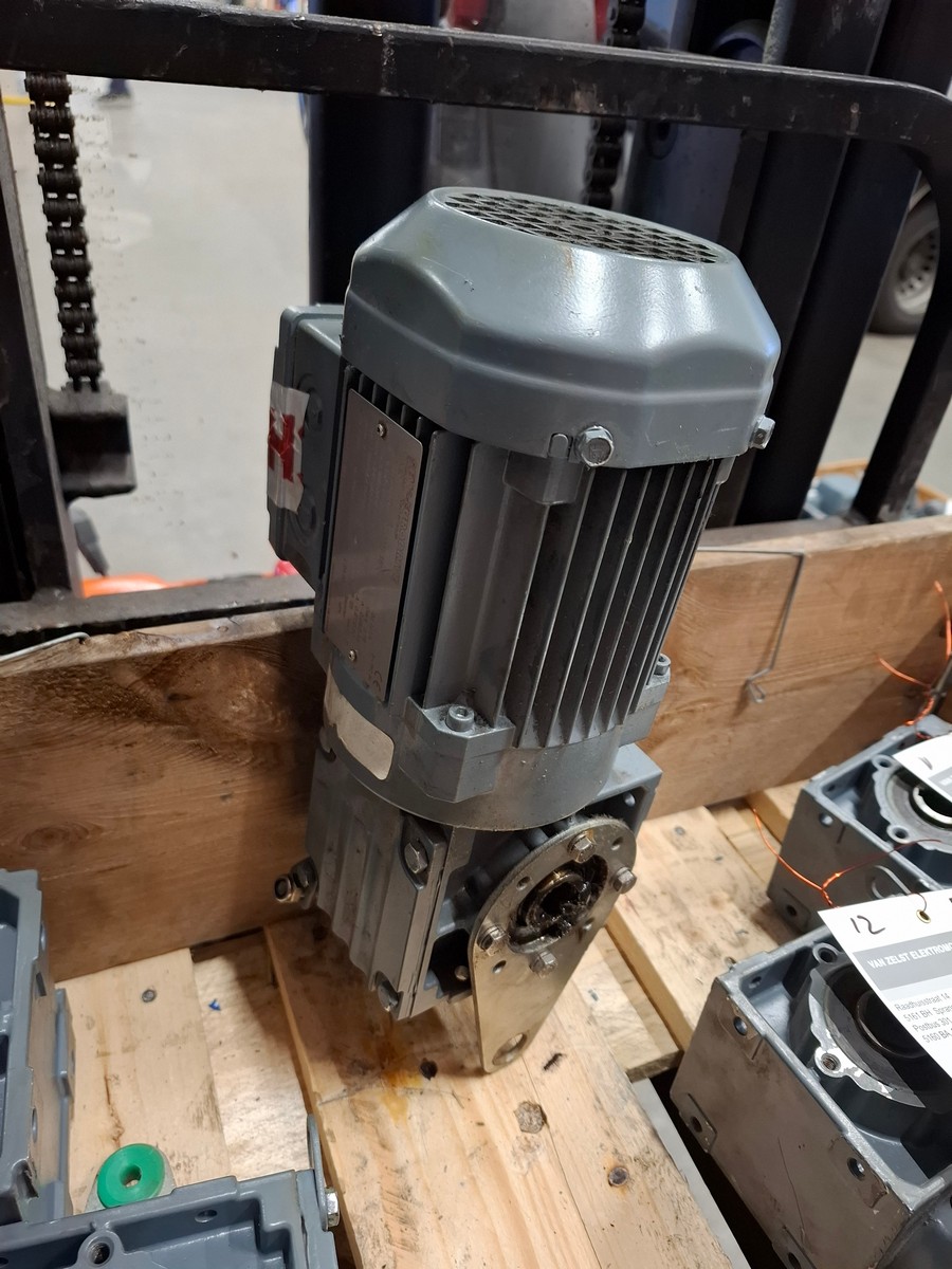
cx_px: 476
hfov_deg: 58.9
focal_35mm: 23
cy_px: 634
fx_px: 843
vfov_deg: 73.9
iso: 400
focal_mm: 5.54
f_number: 1.8
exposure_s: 1/33
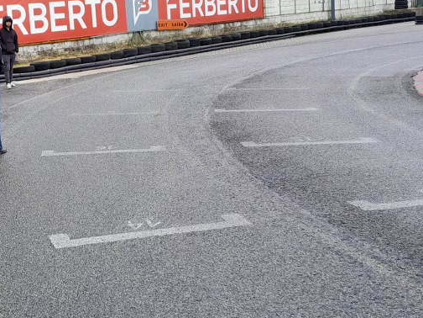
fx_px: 672
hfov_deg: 33.6
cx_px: 66
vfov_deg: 26.5
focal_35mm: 55
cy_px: 122
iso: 40
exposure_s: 1/100
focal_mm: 3.98
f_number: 1.8
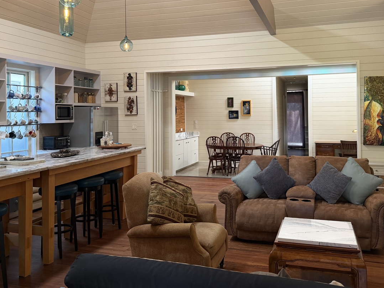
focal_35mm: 32
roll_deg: +0.8
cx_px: 205
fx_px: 355
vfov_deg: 43.8
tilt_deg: +1.4
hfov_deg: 56.8
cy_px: 107
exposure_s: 1/60
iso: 250
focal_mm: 6.76
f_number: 1.78
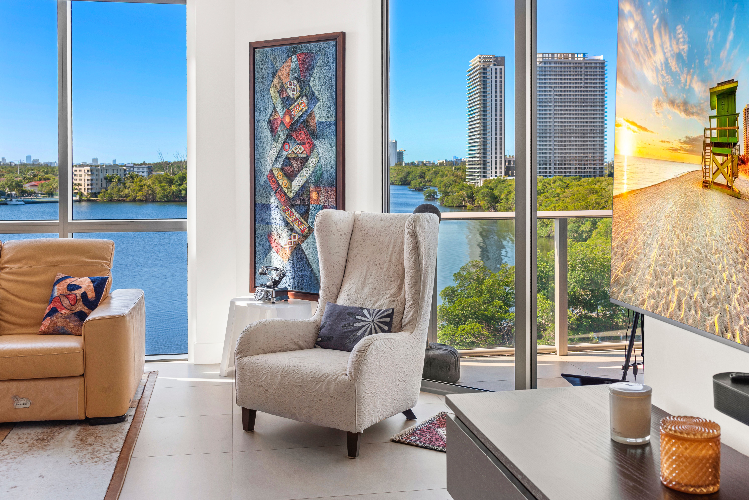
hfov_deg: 50.7
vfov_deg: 35.1
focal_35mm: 38
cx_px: 374
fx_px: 791
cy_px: 250
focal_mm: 38
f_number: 8
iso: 100
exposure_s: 1/80
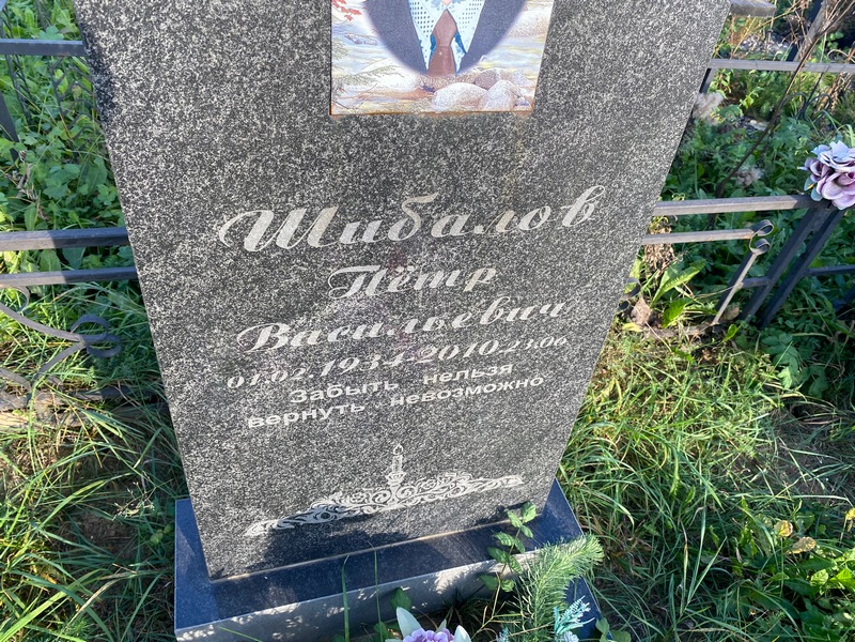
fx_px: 642
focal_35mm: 26
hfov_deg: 67.3
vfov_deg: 53.1
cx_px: 428
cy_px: 321
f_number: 1.8
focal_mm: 4.25
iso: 32
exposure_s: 1/295
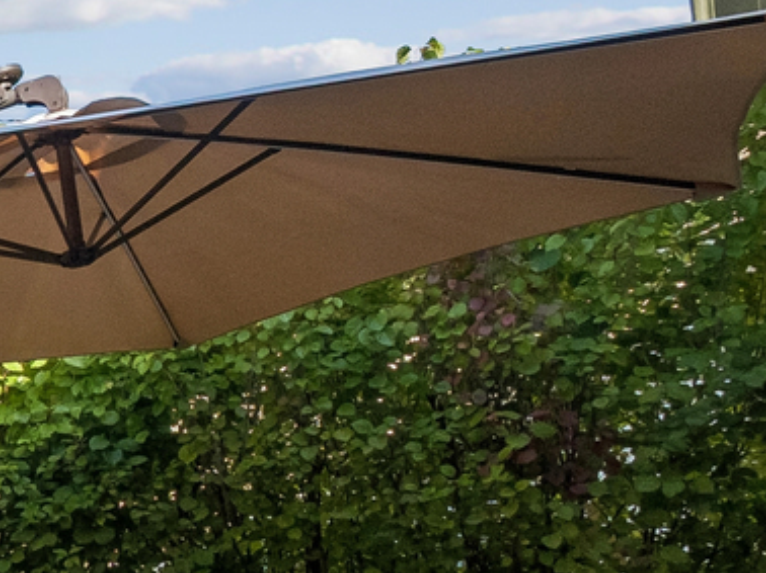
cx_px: -673
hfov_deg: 20.3
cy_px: 603
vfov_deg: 22.8
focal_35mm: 61
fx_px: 1349
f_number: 8
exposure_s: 1/250
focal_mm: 8
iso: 400
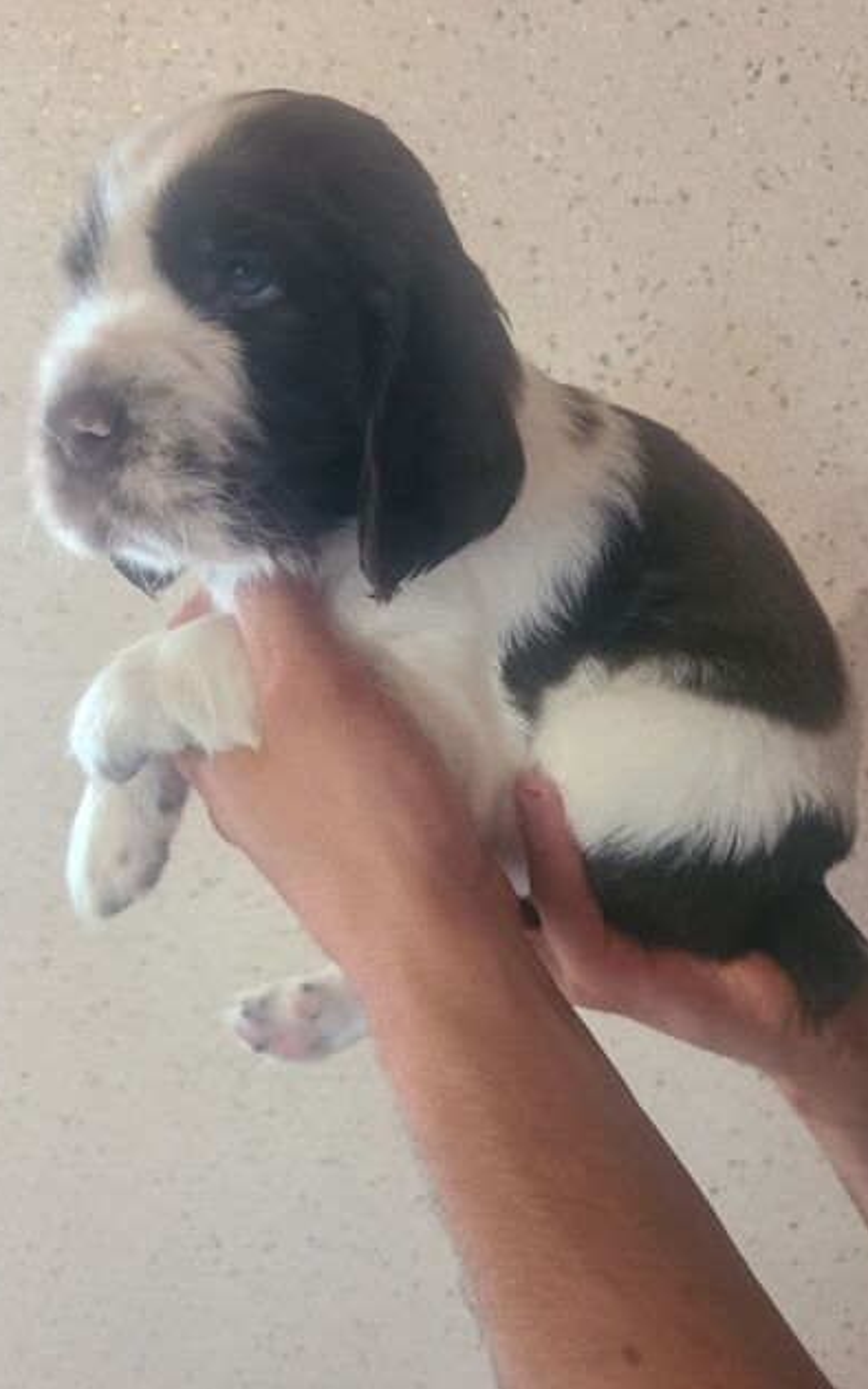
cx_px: 427
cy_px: 701
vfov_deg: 66.5
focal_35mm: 28
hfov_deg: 44.6
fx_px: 1059
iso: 400
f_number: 1.8
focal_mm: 5.4
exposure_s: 1/40
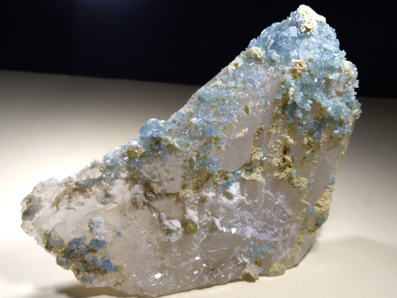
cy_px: 149
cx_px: 198
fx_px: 298
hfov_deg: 67.3
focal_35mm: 26
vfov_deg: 53.1
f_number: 2
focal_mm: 3.54
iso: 122
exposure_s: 1/60
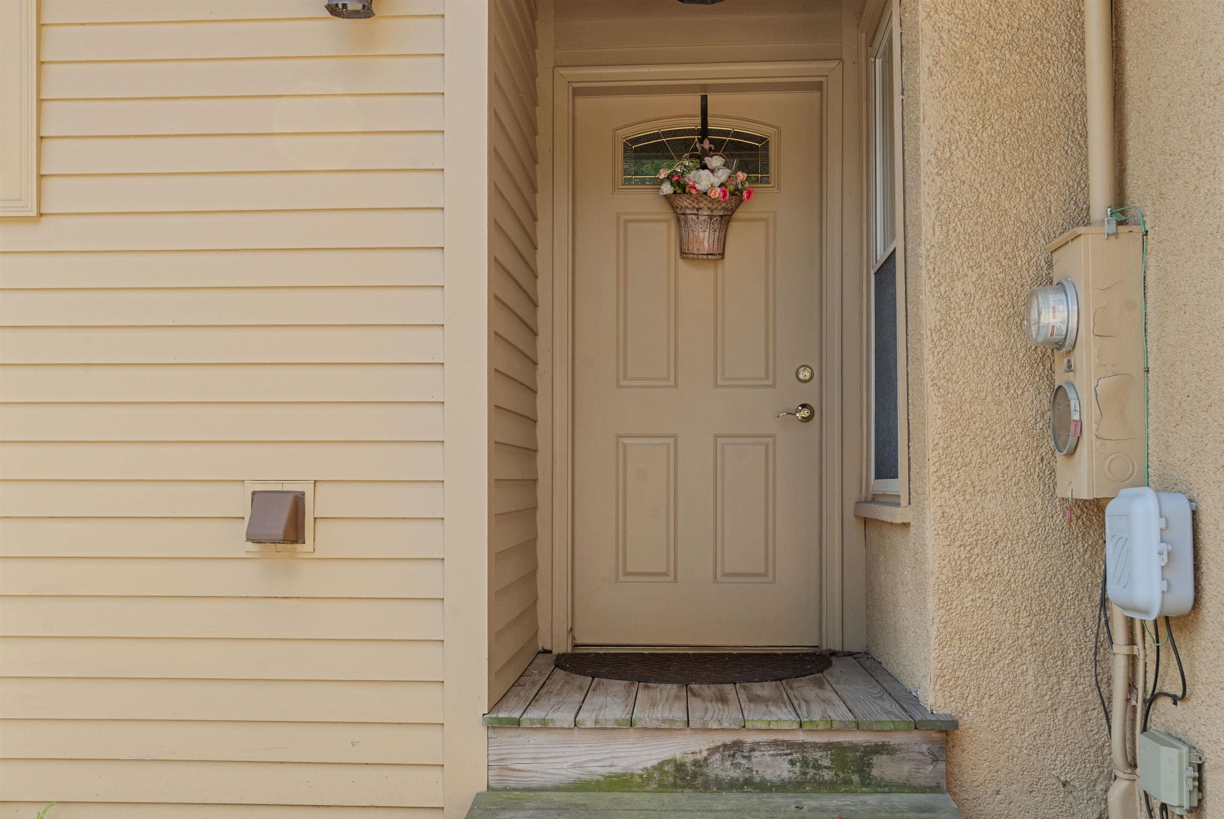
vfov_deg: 43.7
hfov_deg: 61.9
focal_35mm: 30
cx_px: 612
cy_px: 410
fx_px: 1021
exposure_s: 1/40
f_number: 11
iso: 200
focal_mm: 20
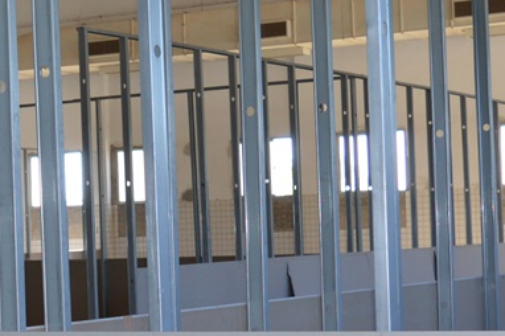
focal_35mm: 106
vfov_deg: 12.9
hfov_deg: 19.1
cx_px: 87
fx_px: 1486
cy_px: 241
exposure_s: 1/125
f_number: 4
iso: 280
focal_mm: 18
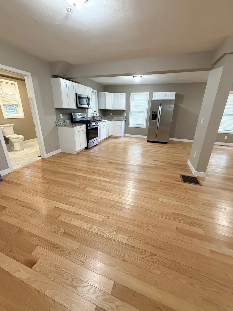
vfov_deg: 102.1
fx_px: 126
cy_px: 156
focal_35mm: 14
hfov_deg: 85.7
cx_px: 116
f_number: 2.2
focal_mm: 2.22
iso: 640
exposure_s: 1/60
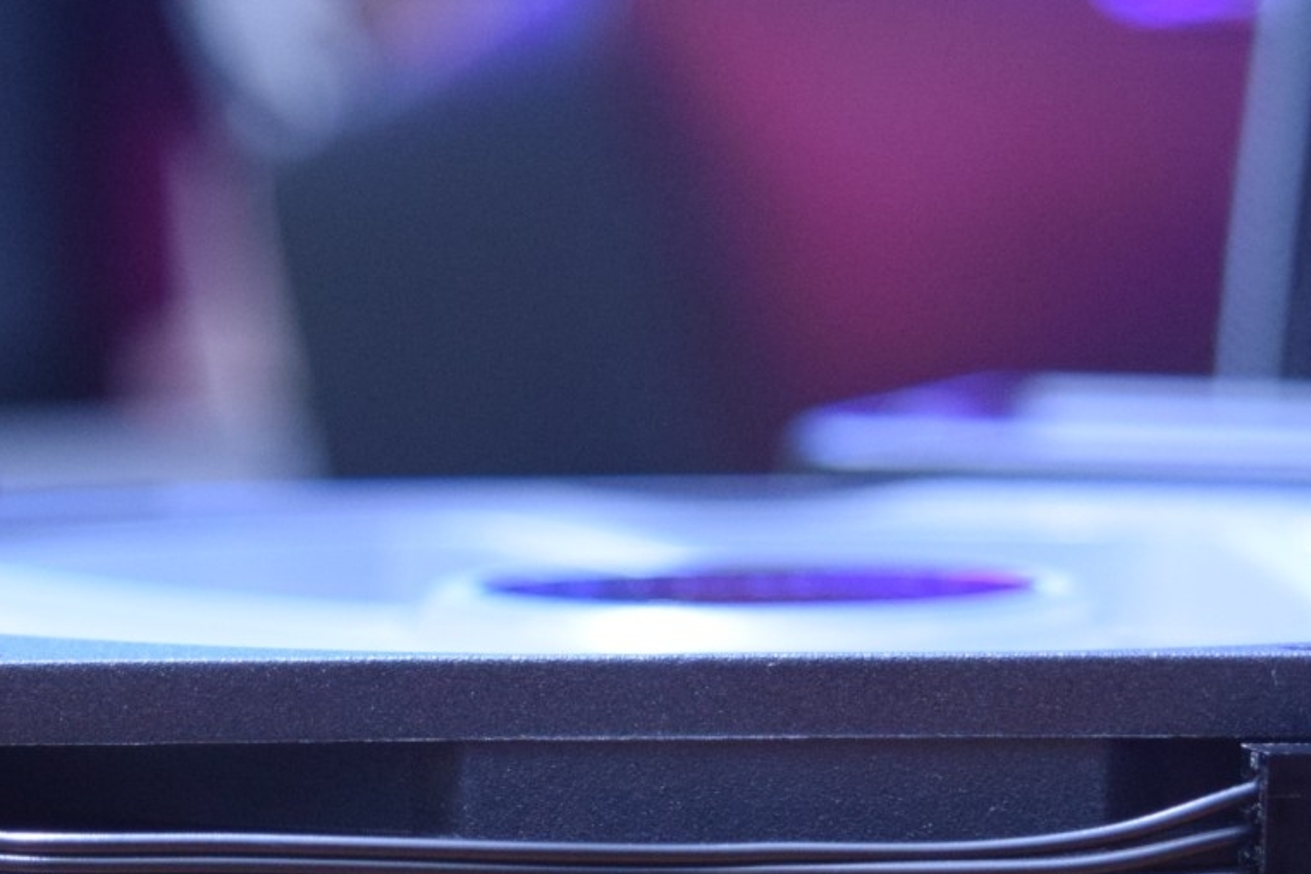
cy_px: 1075
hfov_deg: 12.1
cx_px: 576
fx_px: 6190
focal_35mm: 170
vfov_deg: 8.0
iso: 1600
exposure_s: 1/8
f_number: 5
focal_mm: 40
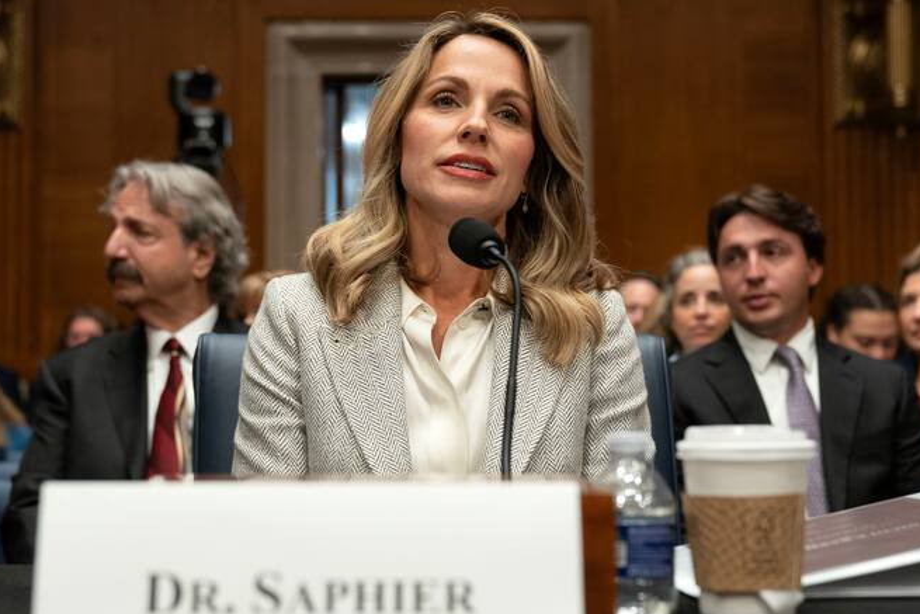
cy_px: 306
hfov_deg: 41.9
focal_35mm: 47
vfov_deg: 28.7
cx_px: 461
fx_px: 1201
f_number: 3.2
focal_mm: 44
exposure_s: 1/320
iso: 2000
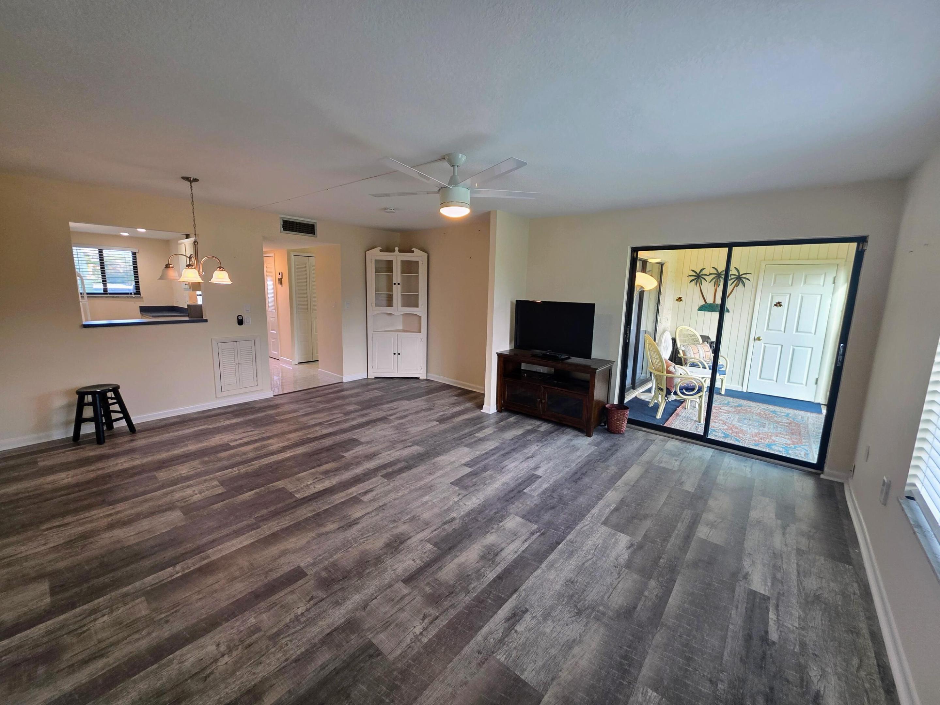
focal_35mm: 13
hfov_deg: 106.2
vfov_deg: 89.9
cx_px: 470
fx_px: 353
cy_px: 352
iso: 125
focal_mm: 2.2
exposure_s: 1/120
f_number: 1.9
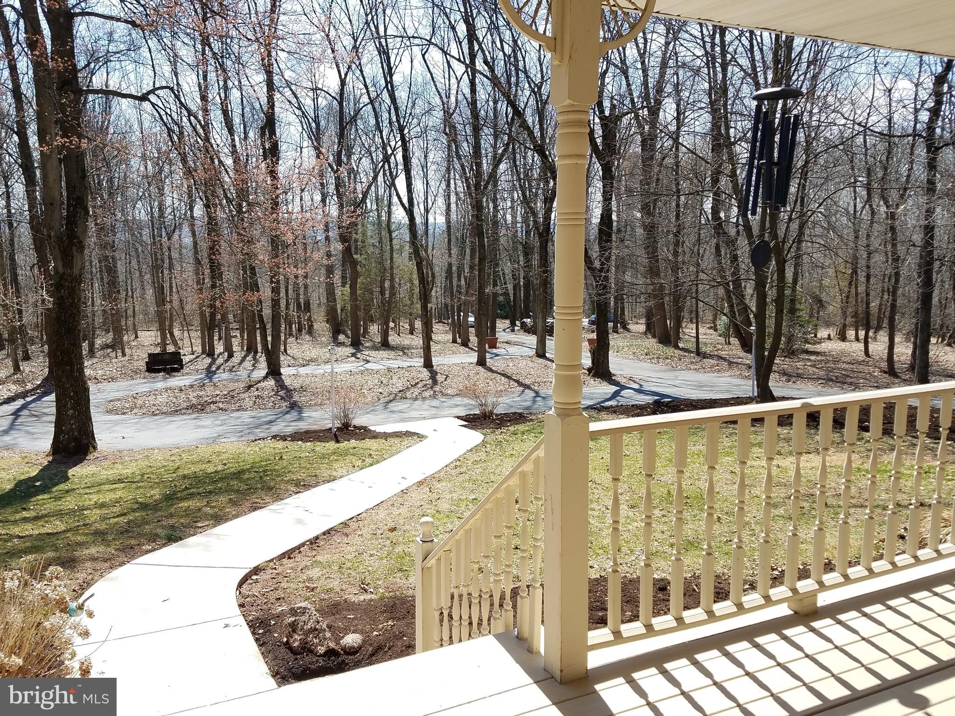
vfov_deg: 53.1
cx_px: 478
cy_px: 358
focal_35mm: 26
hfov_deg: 67.3
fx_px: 717
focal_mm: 4.2
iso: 40
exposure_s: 1/878
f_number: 1.7
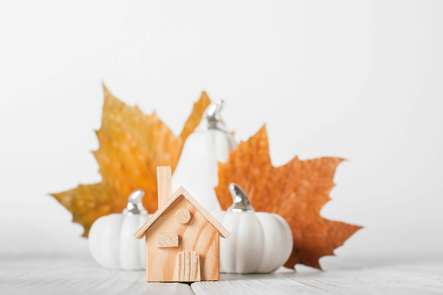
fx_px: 615
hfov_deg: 39.6
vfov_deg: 27.0
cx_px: 222
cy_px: 148
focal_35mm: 50
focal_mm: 50
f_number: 7.1
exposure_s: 1/200
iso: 200
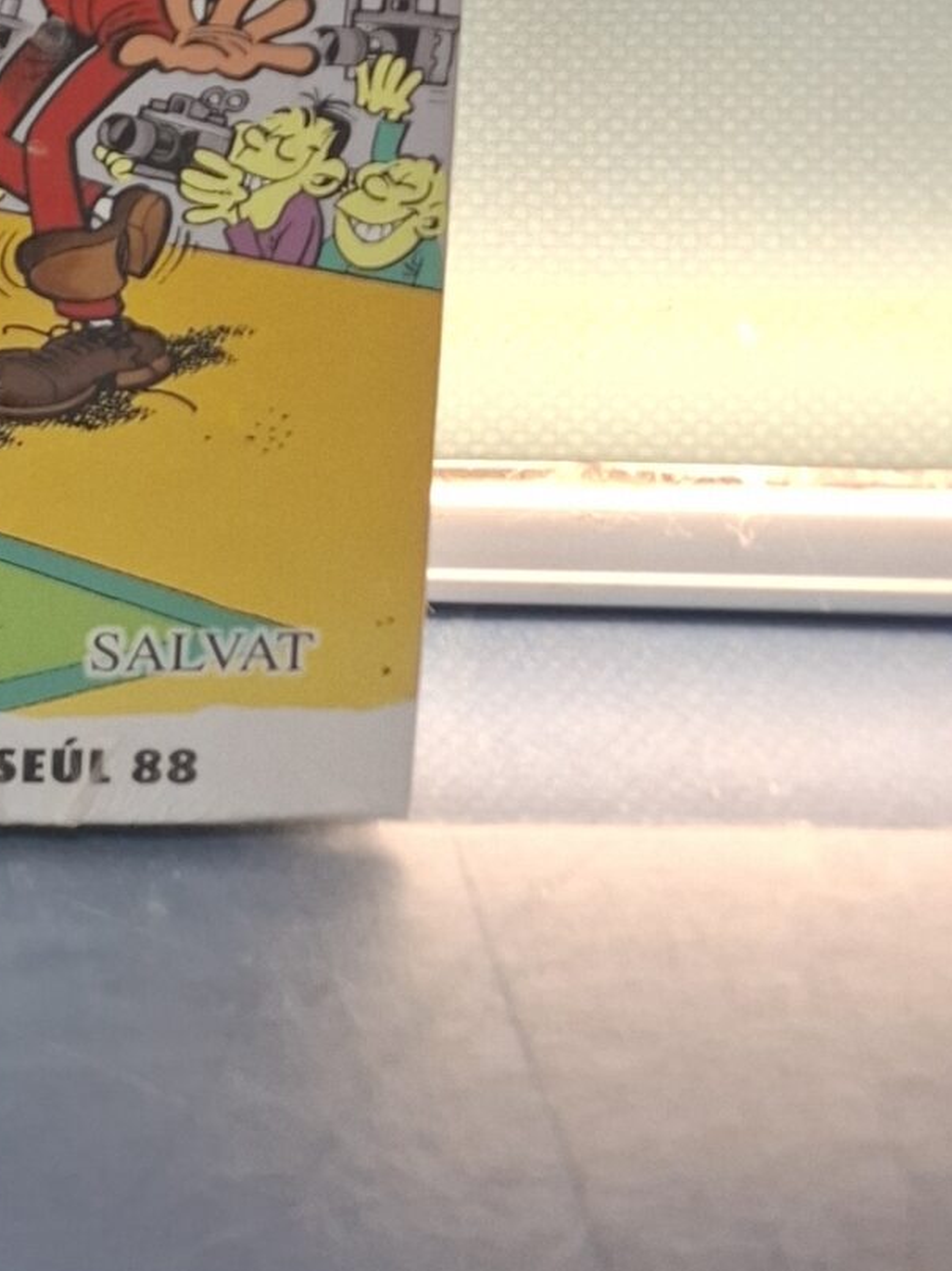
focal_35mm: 73
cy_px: -734
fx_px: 2678
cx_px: -552
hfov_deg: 17.7
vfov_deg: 21.5
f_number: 1.8
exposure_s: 1/100
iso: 125
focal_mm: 5.54
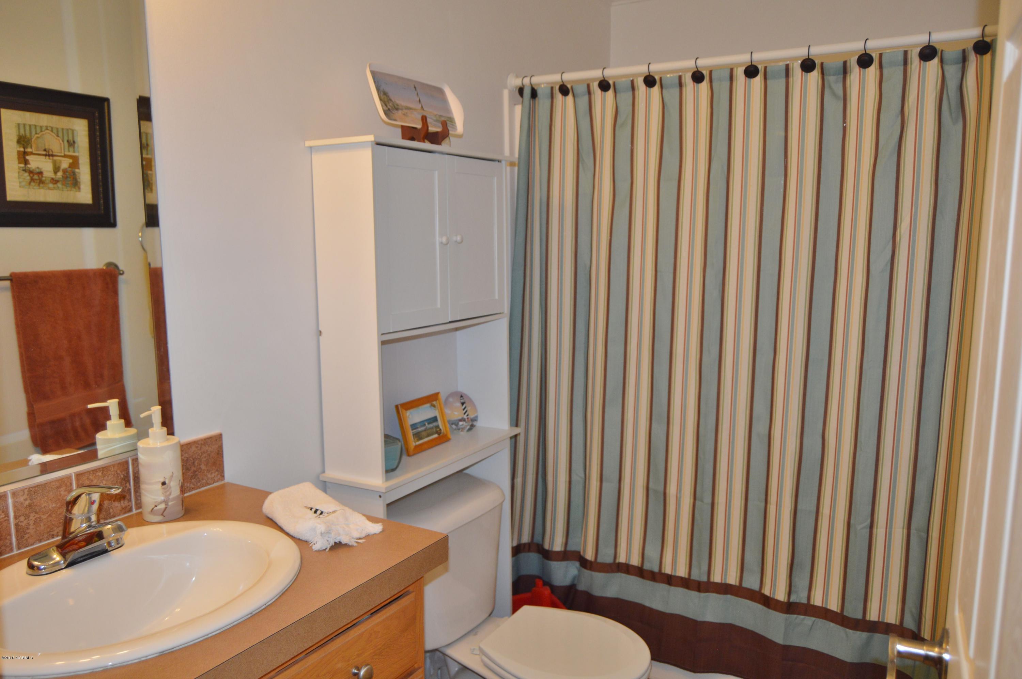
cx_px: 511
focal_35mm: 27
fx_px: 766
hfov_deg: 67.4
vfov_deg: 47.8
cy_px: 340
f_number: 3.5
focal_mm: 18
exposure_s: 1/60
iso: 400
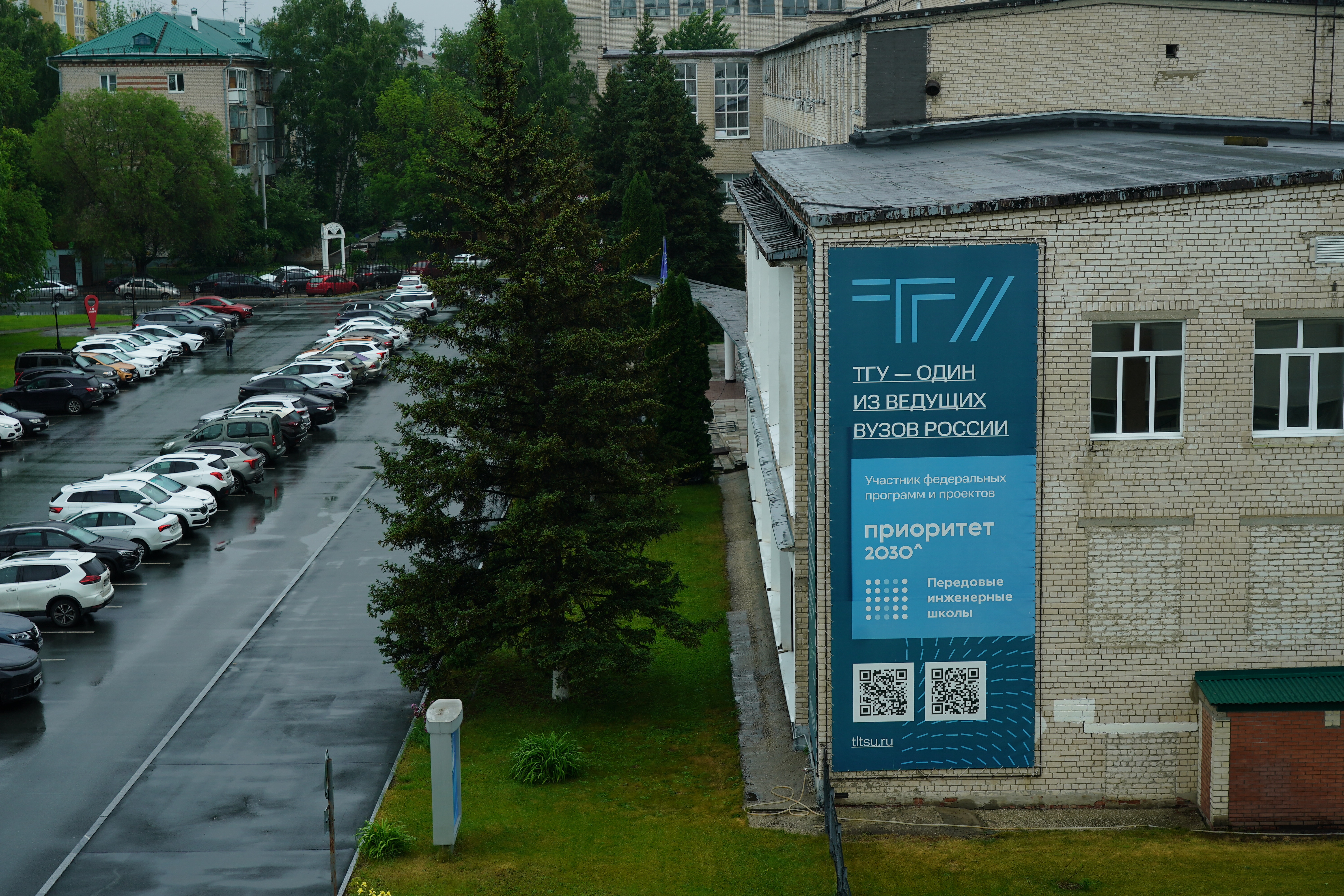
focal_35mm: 57
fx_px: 2128
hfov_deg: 35.1
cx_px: 672
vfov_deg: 23.8
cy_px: 448
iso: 200
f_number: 6.3
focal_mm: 57
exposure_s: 1/250
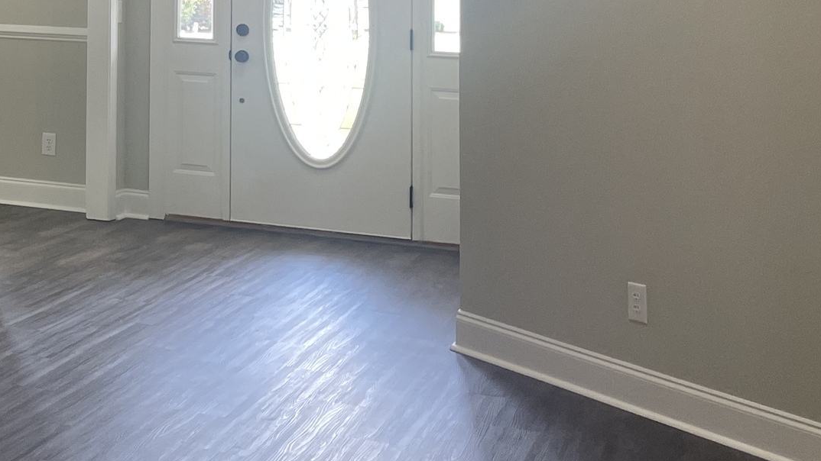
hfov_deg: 23.3
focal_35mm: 81
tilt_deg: +2.3
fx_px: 1763
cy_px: -147
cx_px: -234
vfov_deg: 14.3
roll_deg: -0.6
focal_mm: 4.2
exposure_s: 1/60
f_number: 1.6
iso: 80
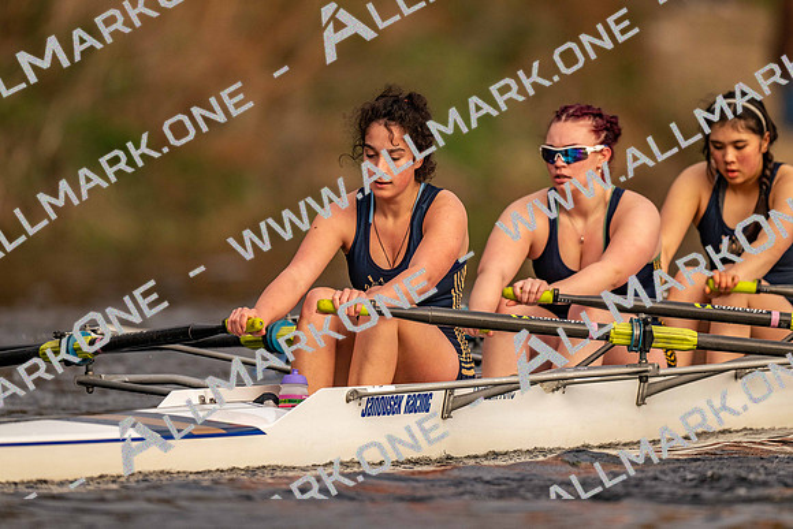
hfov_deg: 3.4
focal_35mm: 600
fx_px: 13219
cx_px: 396
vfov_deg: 2.3
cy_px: 264
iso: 1100
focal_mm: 600
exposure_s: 1/2500
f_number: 4
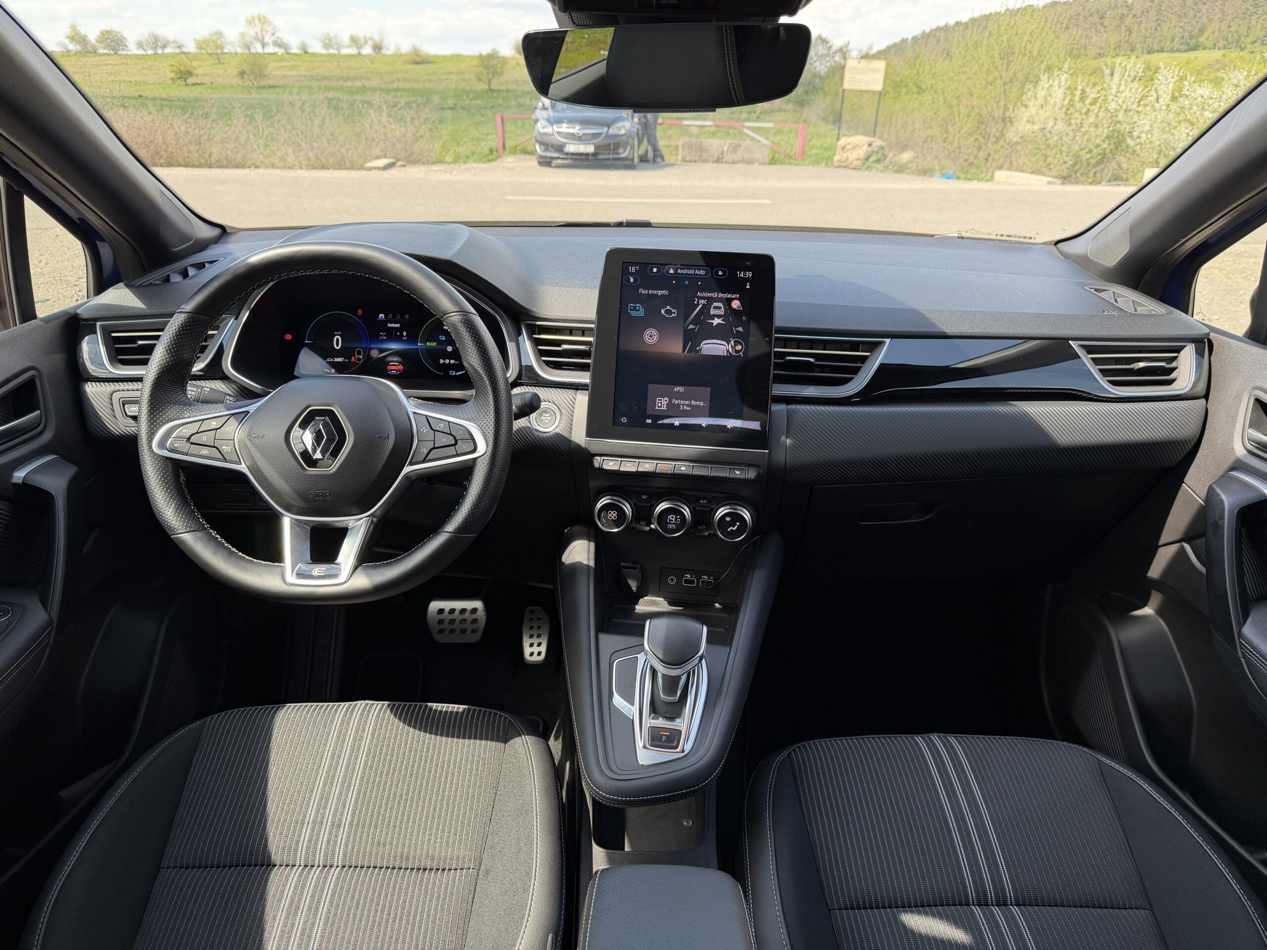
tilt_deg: -23.7
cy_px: 475
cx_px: 634
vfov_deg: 56.8
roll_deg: -1.3
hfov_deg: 71.6
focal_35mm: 24
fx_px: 878
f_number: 1.78
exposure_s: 1/459
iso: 100
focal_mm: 6.76
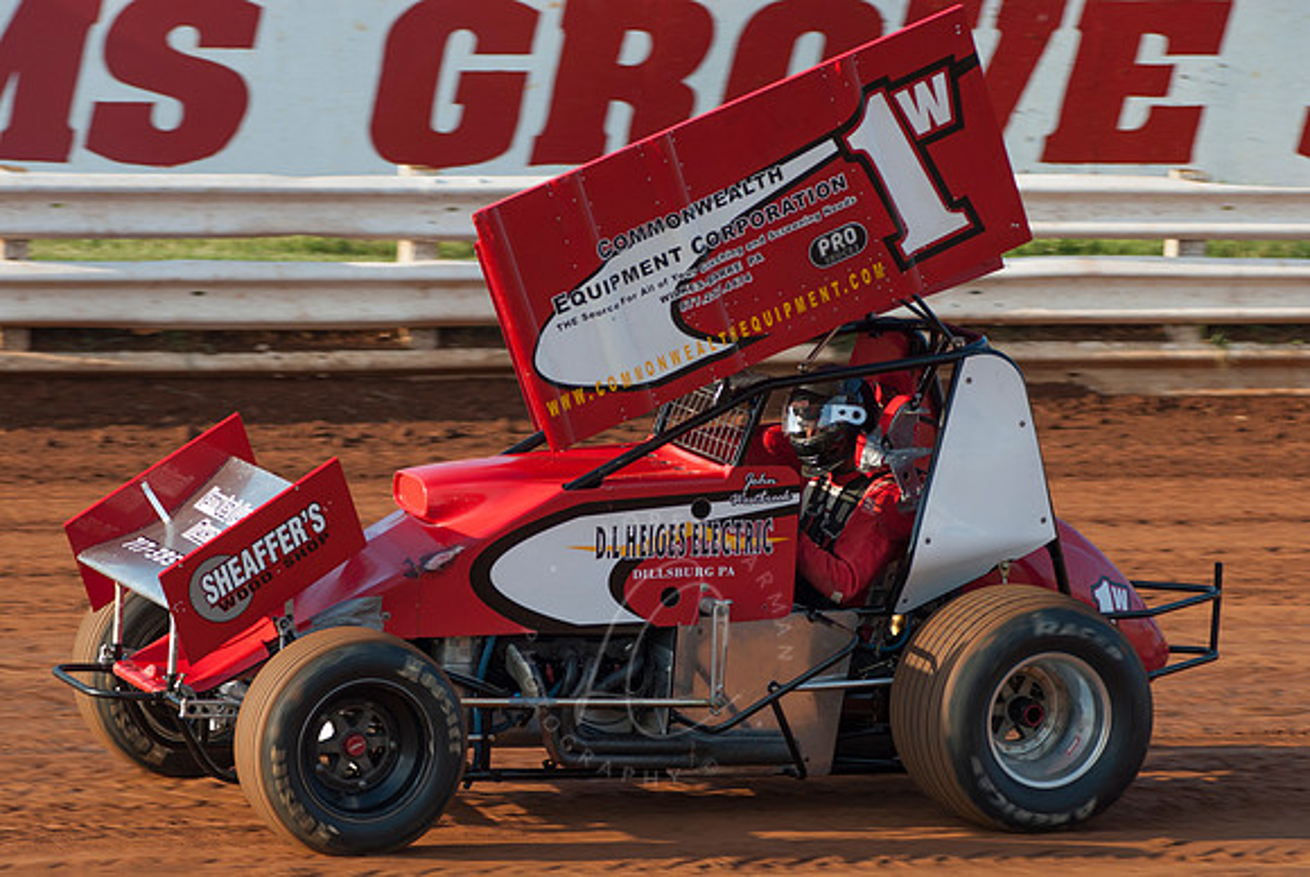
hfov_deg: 11.0
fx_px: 6830
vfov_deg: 7.3
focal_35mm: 188
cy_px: 438
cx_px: 655
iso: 100
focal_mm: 125
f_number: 4
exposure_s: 1/400
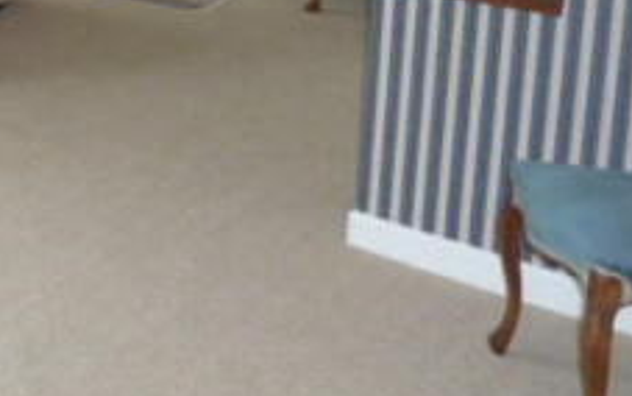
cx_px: -82
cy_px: -141
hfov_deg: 27.4
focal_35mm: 68
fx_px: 1172
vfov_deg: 17.7
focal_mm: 4.1
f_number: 3.3
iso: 250
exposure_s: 1/30
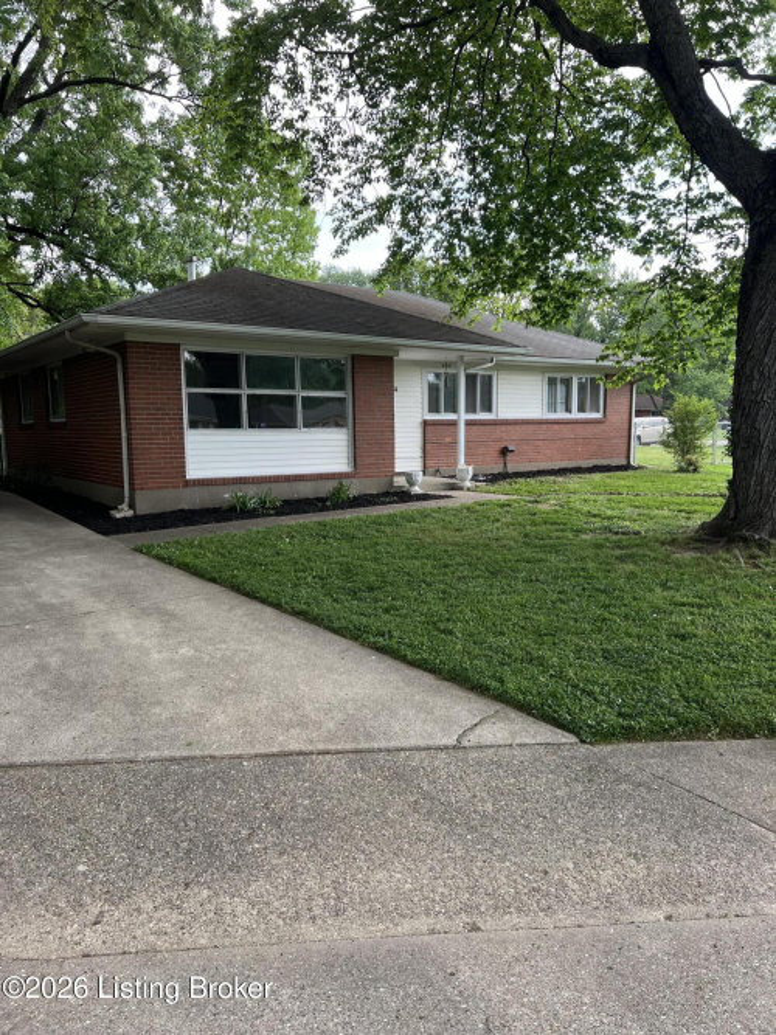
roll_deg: +1.4
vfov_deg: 67.3
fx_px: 777
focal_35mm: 26
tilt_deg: -6.0
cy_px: 518
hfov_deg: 53.0
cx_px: 388
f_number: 1.5
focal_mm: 5.7
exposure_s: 1/473
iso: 50
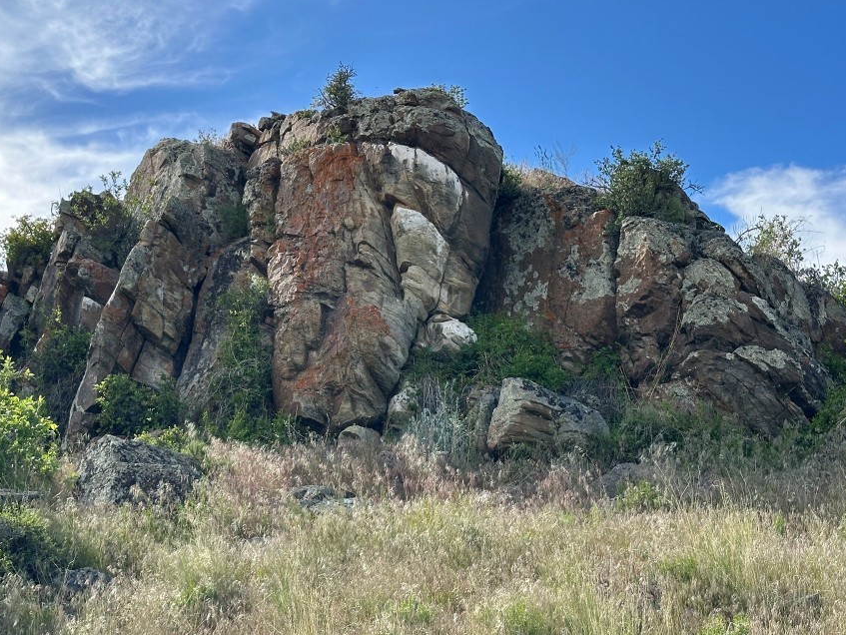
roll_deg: -2.6
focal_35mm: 58
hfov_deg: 33.1
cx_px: 342
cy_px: 324
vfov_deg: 25.2
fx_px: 1418
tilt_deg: +12.0
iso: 64
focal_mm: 6.86
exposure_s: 1/2160
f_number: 1.78
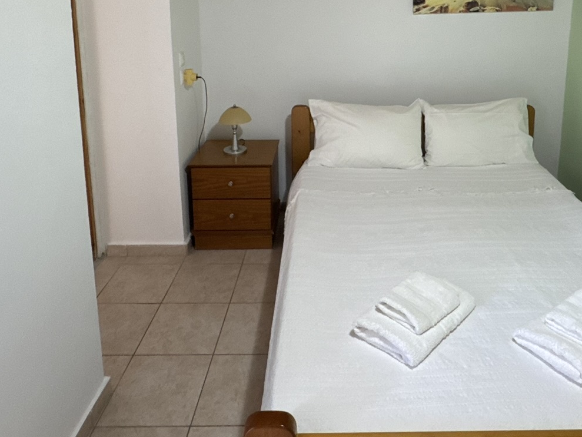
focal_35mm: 29
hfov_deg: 61.3
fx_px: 488
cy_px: 64
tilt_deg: -8.9
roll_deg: -0.5
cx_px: 338
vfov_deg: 44.8
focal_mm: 2.22
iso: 250
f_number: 2.2
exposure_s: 1/50
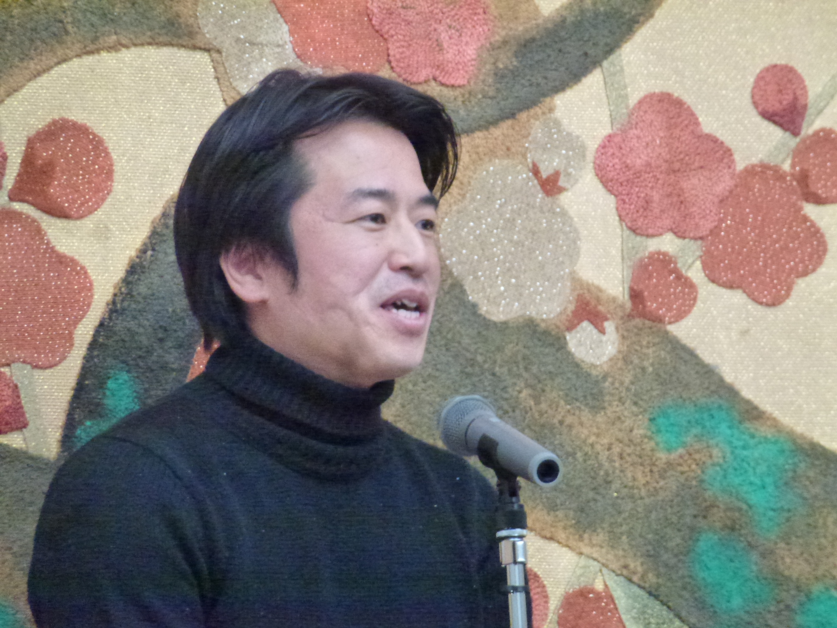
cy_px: 314
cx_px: 418
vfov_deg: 4.2
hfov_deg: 5.6
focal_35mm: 355
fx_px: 8584
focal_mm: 63.6
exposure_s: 1/50
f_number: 5.9
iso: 1600
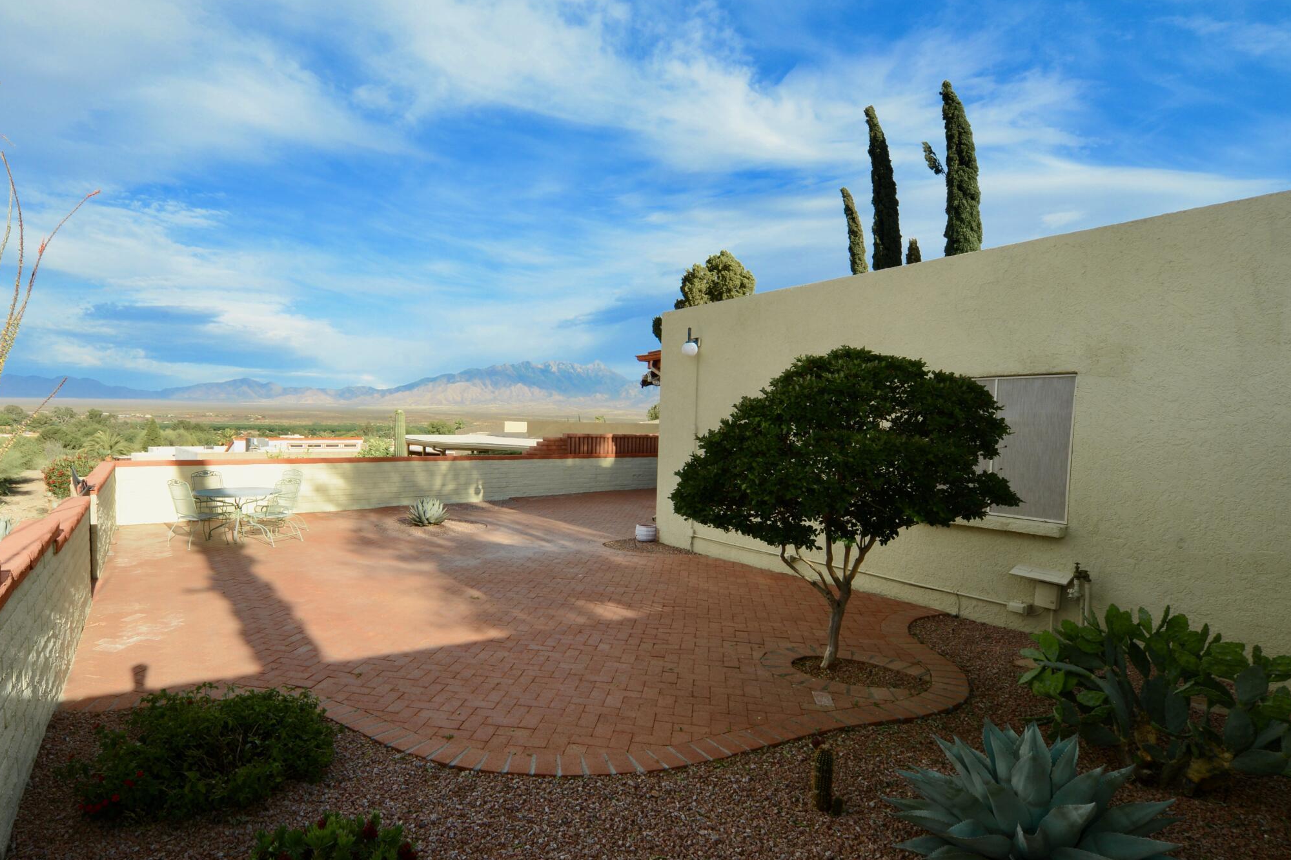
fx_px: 645
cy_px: 464
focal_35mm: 18
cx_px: 530
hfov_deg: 89.1
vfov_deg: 67.3
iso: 250
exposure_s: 1/100
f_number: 18
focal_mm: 12
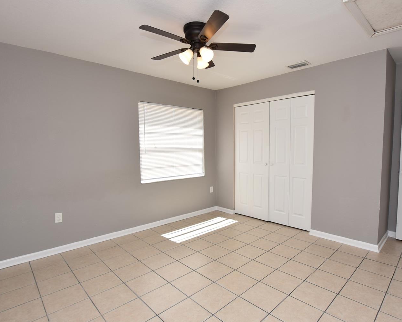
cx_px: 223
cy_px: 165
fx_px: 214
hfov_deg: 86.1
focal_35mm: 18
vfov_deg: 73.8
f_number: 5.6
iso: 180
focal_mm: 10
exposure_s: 1/125
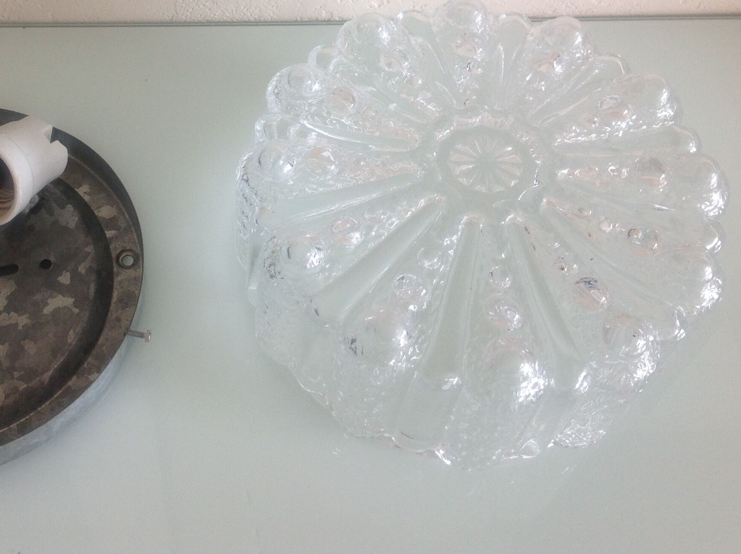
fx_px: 1111
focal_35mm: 52
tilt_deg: -56.0
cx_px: 226
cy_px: 159
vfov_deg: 27.7
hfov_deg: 36.4
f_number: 2.4
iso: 64
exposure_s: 1/60
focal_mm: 4.28
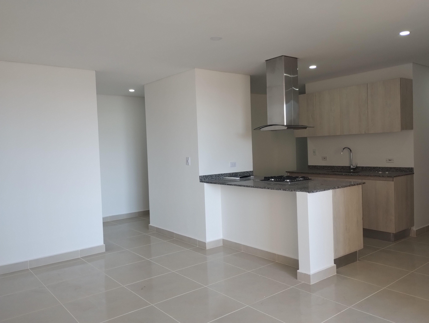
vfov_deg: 49.9
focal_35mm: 28
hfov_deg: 63.4
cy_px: 162
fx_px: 347
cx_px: 214
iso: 272
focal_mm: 4.27
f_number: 1.8
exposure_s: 1/60
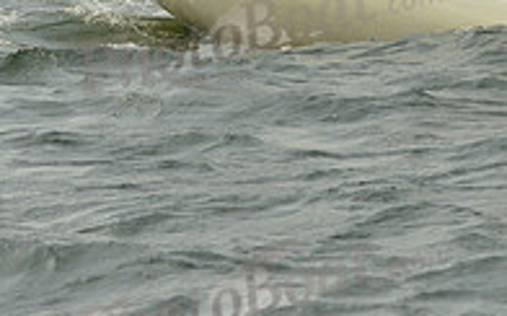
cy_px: -141
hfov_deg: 8.1
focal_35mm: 257
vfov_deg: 5.1
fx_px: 3547
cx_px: 579
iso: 320
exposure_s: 1/1250
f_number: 9
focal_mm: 85
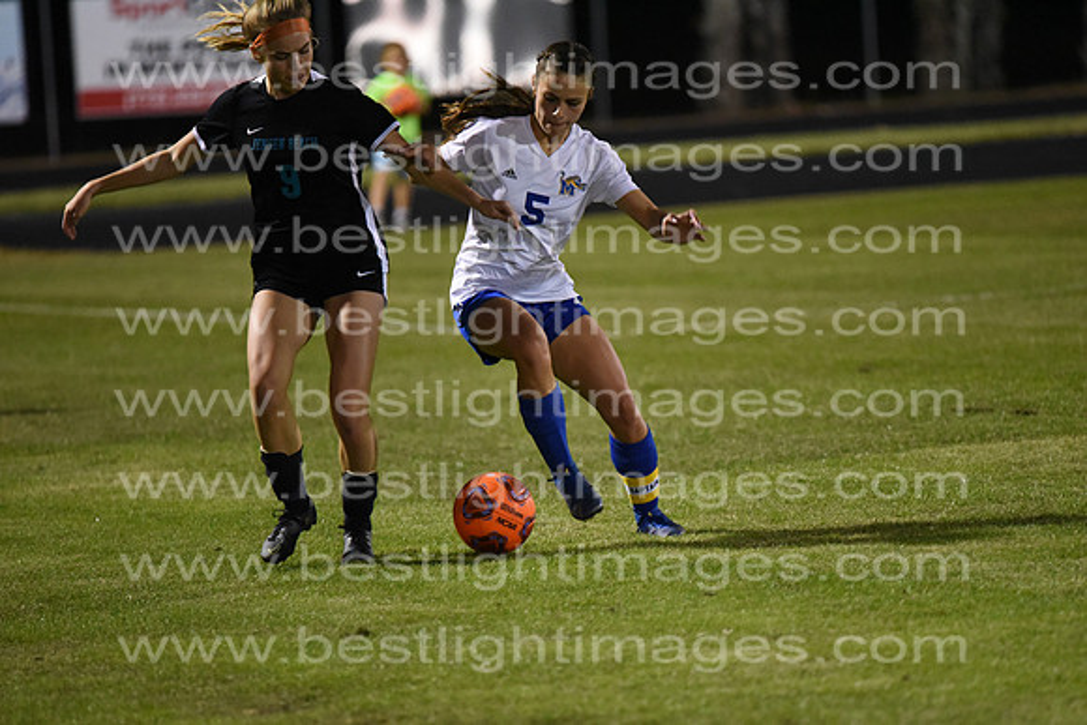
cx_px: 544
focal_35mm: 300
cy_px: 362
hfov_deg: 6.9
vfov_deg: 4.6
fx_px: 9060
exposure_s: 1/800
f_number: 4
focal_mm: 300
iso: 10000
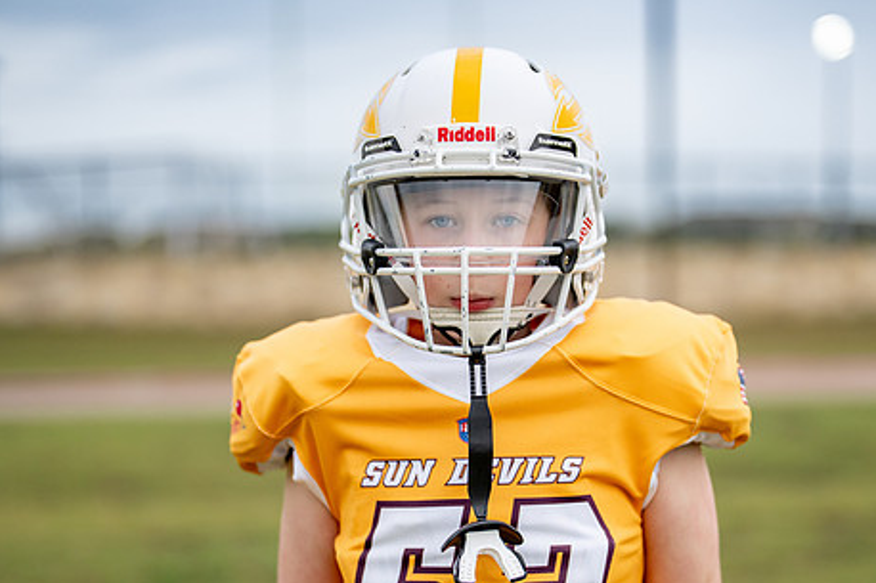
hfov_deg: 27.3
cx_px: 494
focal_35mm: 74
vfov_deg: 18.4
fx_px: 1800
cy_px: 374
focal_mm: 50
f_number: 1.2
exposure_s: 1/2000
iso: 320
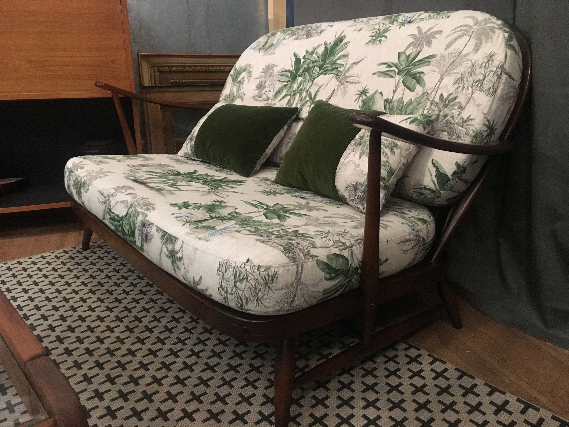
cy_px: 214
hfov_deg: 61.7
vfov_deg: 48.2
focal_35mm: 29
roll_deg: +0.5
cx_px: 284
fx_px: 477
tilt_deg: -17.5
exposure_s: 1/17
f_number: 2.2
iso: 320
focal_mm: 4.15
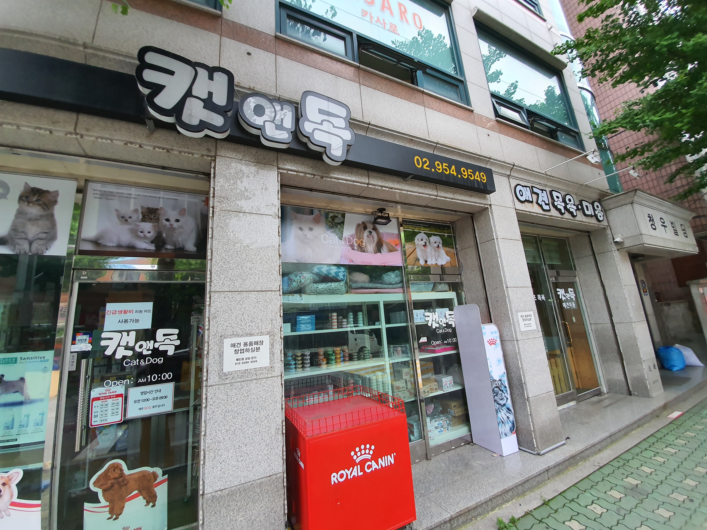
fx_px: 266
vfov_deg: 89.9
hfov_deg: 106.2
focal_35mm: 13
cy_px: 265
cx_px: 354
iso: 160
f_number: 2.2
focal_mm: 1.8
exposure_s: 1/60
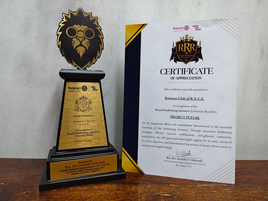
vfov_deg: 58.9
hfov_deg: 73.9
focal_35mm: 23
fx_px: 178
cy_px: 100
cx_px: 134
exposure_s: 1/50
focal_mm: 5.56
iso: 807
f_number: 1.88
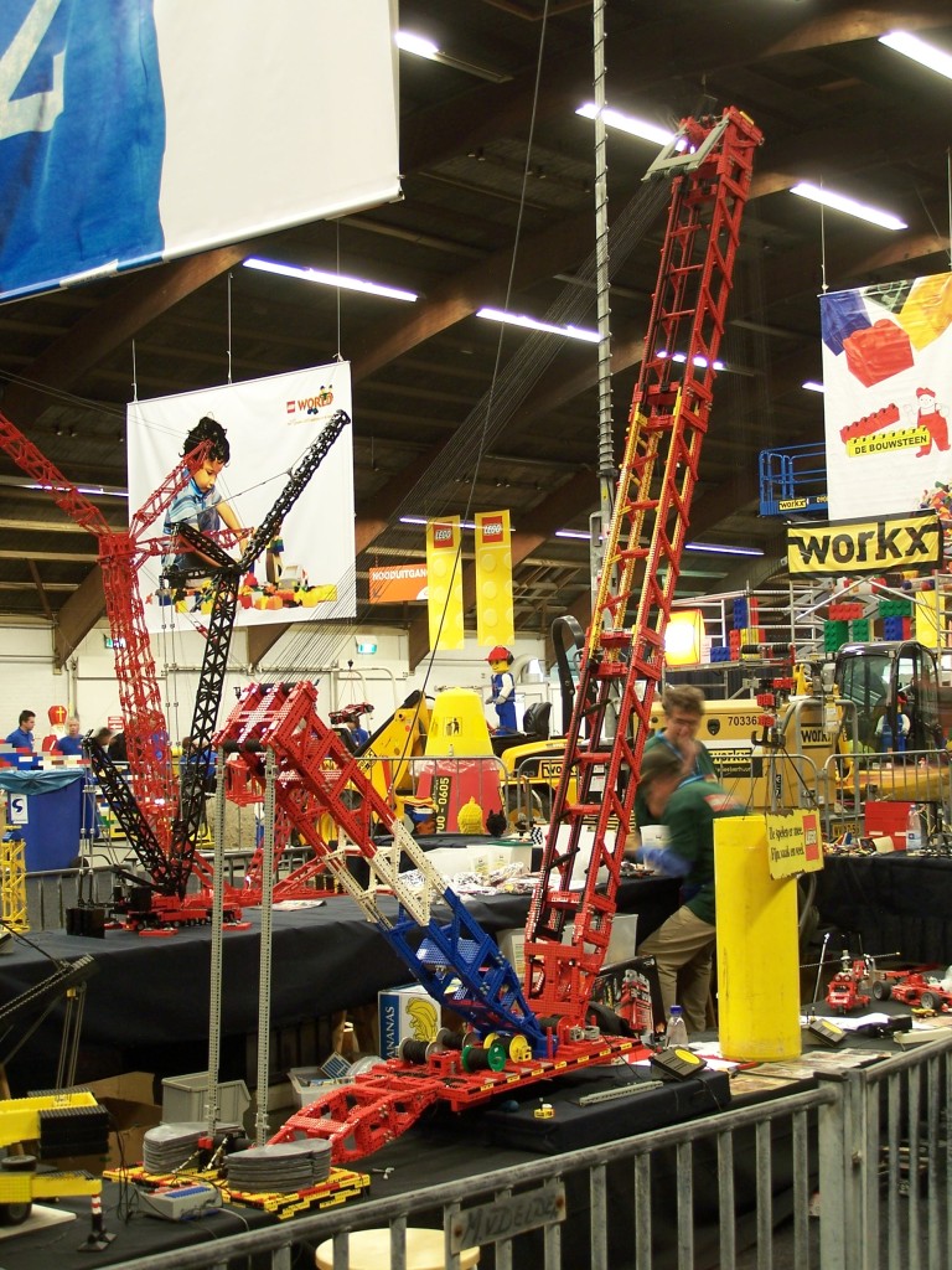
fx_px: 2163
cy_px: 635
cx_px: 476
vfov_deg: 32.7
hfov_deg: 24.8
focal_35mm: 59
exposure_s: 1/2
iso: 80
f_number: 3.1
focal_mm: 9.8
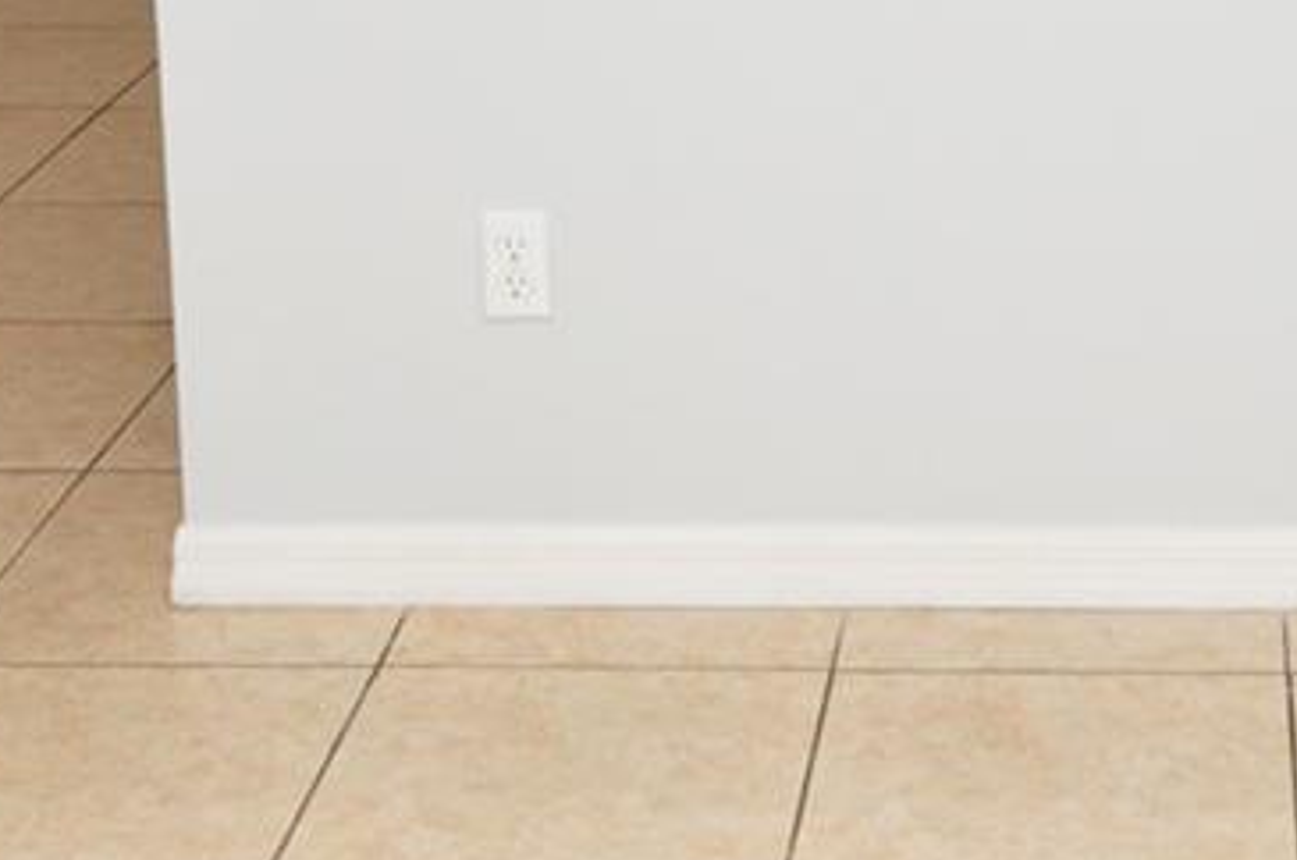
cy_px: -307
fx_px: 2841
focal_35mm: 79
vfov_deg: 16.2
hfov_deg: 25.3
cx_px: 1027
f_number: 4
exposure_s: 1/60
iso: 400
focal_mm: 12
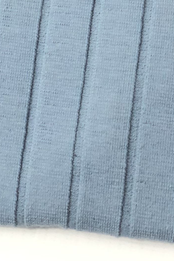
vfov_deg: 9.6
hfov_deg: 6.6
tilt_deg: -73.7
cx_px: 23
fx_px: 1501
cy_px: -151
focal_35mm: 207
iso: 32
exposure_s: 1/60
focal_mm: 6
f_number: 2.4
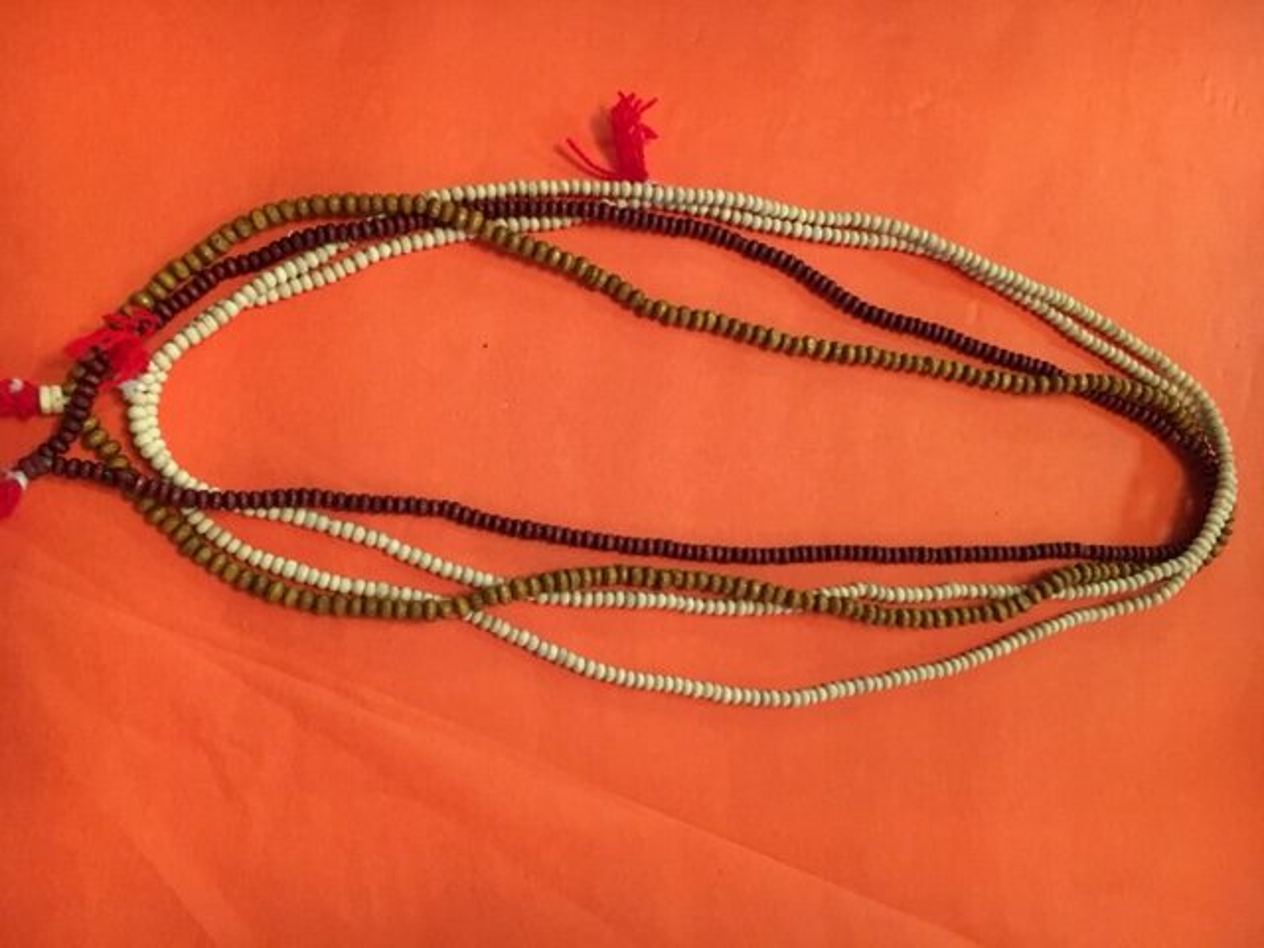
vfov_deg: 48.2
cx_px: 632
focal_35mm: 29
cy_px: 474
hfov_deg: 61.7
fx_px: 1059
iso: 200
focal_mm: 4.15
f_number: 2.2
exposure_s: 1/20
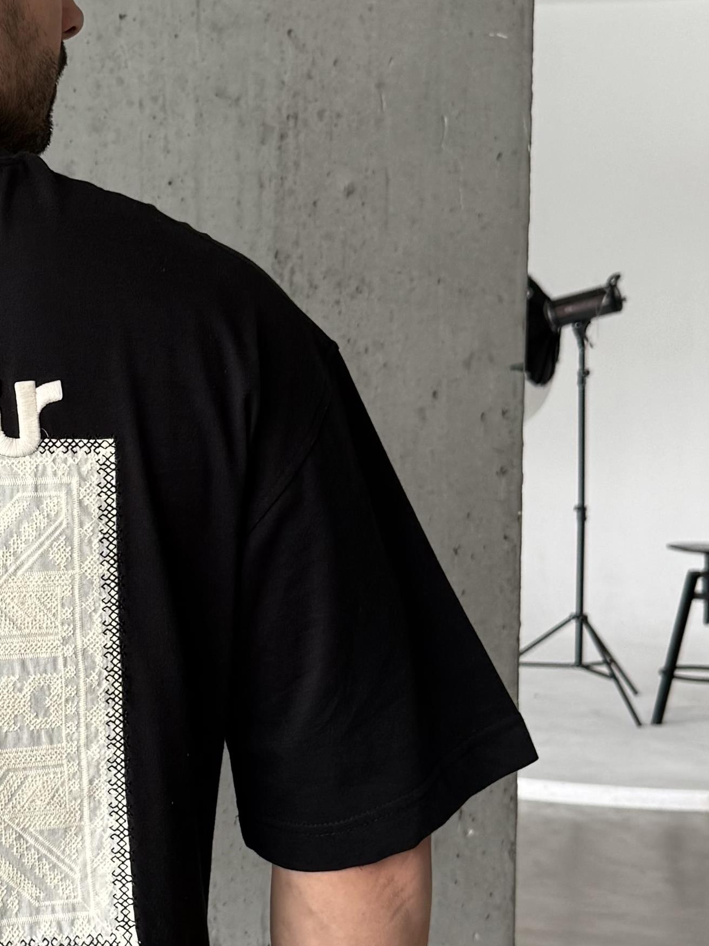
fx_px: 1693
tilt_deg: -2.5
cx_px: -103
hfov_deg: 22.1
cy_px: 782
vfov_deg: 30.3
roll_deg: -1.1
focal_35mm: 62
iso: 80
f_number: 1.78
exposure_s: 1/121
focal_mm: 6.76
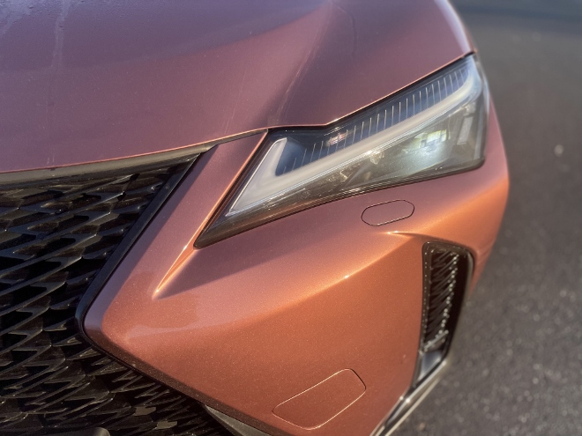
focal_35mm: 26
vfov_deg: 53.1
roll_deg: -1.1
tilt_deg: -32.0
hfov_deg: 67.3
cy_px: 218
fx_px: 437
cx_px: 291
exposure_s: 1/2681
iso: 50
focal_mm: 4.2
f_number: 1.6
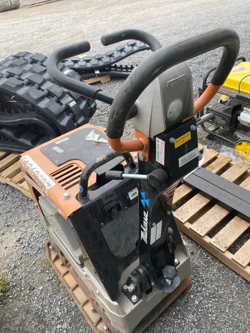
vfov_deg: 67.3
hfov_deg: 53.1
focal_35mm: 26
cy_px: 166
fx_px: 250
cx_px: 125
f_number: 1.8
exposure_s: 1/123
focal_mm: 4.25
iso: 32
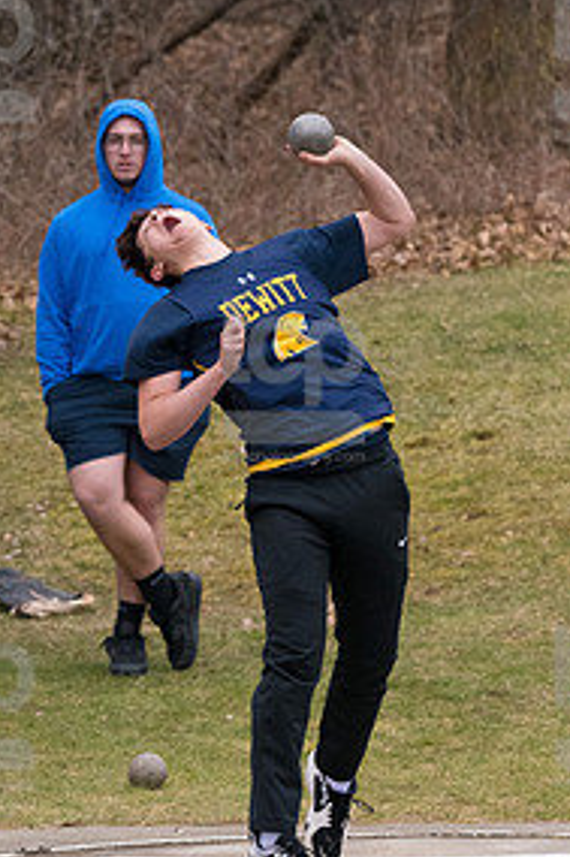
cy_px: 380
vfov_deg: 5.4
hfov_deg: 3.6
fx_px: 9035
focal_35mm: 380
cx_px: 294
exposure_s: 1/2000
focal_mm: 160
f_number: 5
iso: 2000
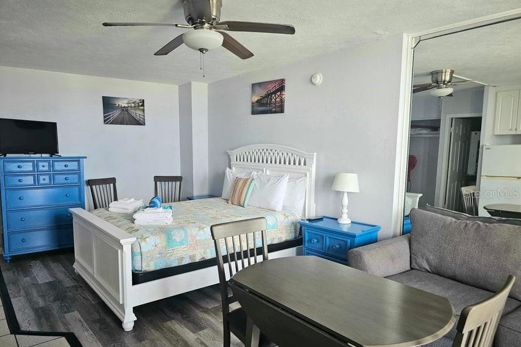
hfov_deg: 73.7
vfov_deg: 53.0
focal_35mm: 24
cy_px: 193
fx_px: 347
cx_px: 260
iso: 160
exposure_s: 1/120
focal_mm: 6.3
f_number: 1.7
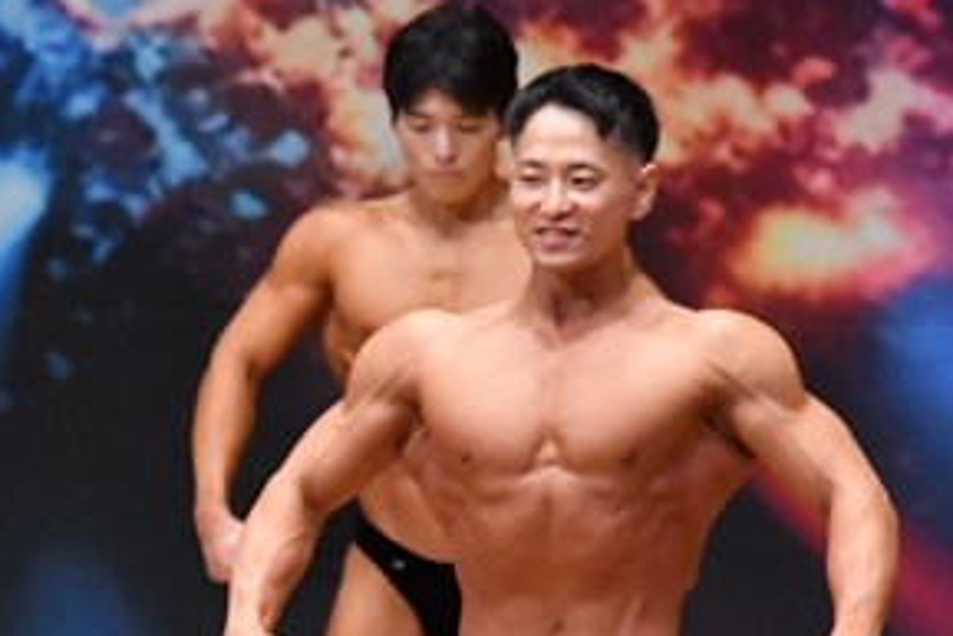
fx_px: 18089
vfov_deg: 2.0
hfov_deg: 3.0
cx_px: -160
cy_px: 755
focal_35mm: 683
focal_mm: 170
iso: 8000
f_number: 5.6
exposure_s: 1/400
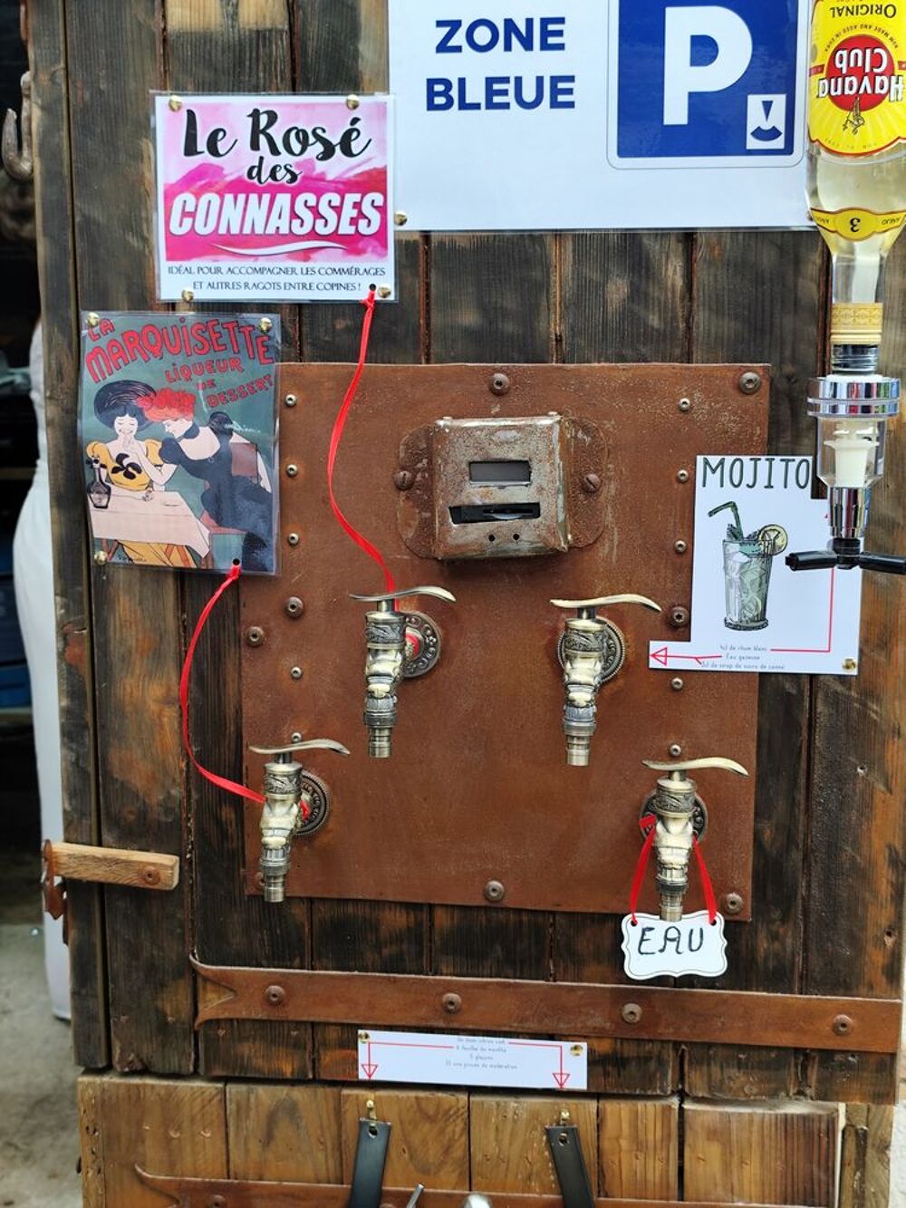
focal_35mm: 46
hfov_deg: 31.5
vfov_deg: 41.2
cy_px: 604
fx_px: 1605
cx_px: 453
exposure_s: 1/153
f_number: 1.65
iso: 50
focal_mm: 6.19
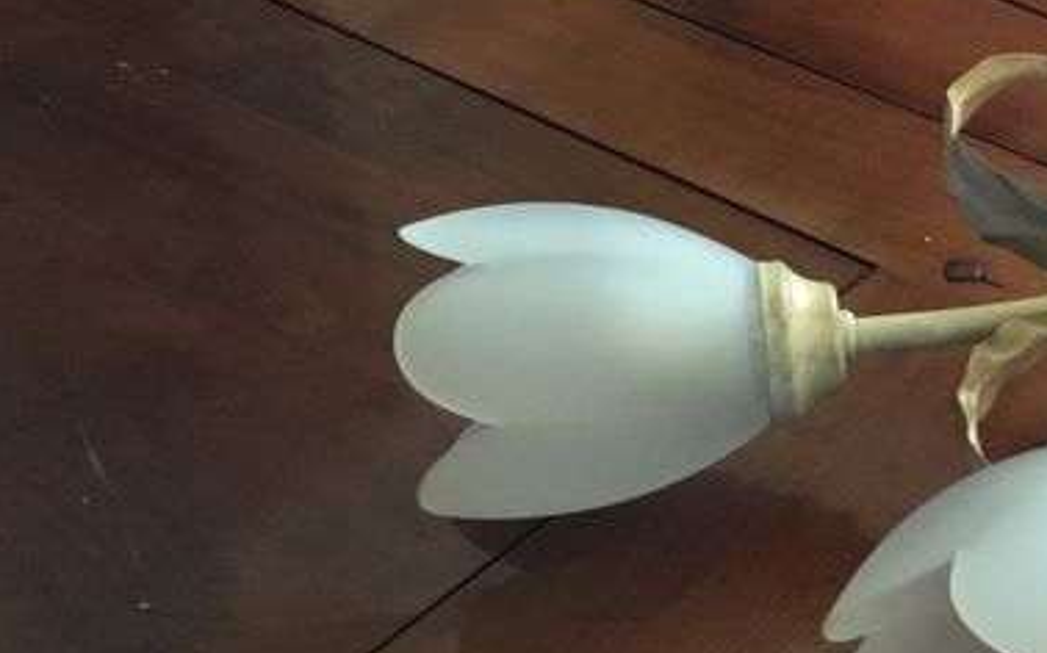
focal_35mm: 87
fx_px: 2482
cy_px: 349
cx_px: 1136
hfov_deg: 22.5
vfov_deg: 15.0
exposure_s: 1/33
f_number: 2.4
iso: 160
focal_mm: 3.3
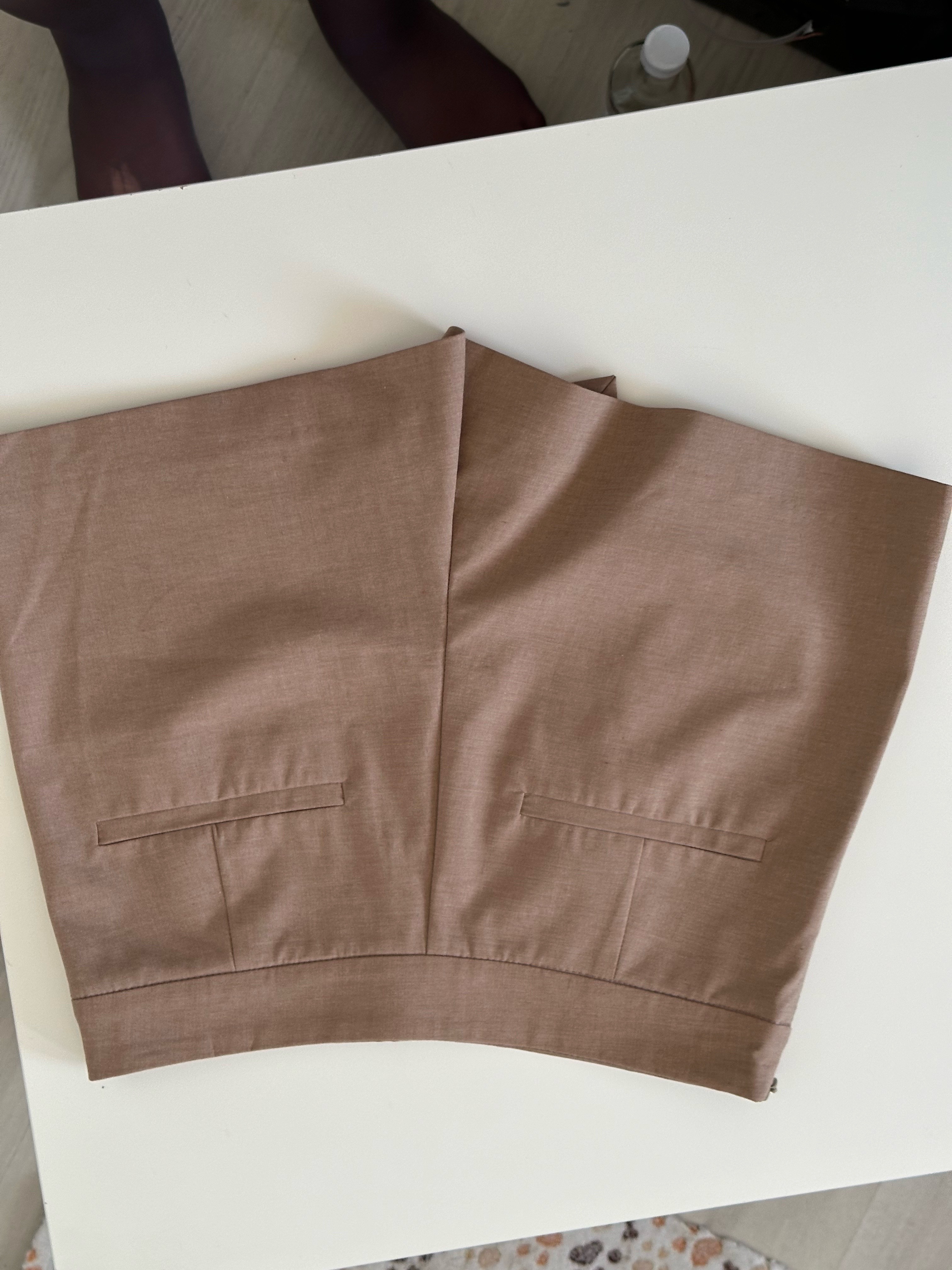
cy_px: 635
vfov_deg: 39.7
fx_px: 1760
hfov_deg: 30.3
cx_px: 476
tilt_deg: -87.1
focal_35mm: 48
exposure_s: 1/60
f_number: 1.78
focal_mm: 6.86
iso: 100
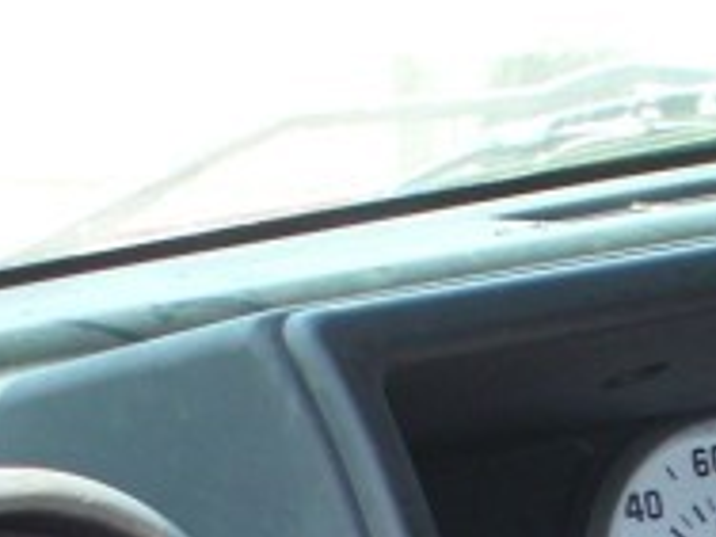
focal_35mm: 259
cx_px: 1508
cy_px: 1211
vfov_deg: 5.6
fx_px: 5357
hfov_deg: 7.3
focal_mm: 6.3
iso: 50
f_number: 2.9
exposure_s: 1/76
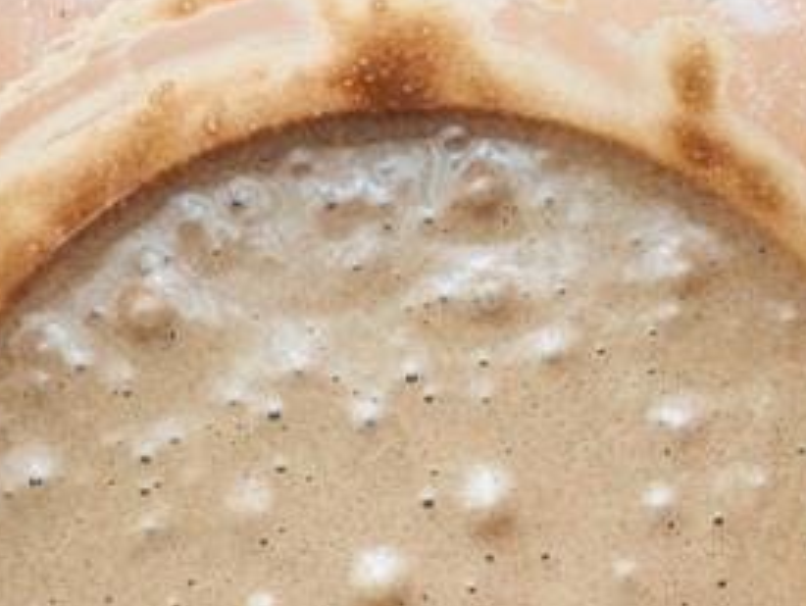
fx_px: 1701
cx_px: 403
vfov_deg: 19.3
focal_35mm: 73
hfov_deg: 26.7
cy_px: 685
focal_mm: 4.15
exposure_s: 1/33
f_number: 2.2
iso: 160
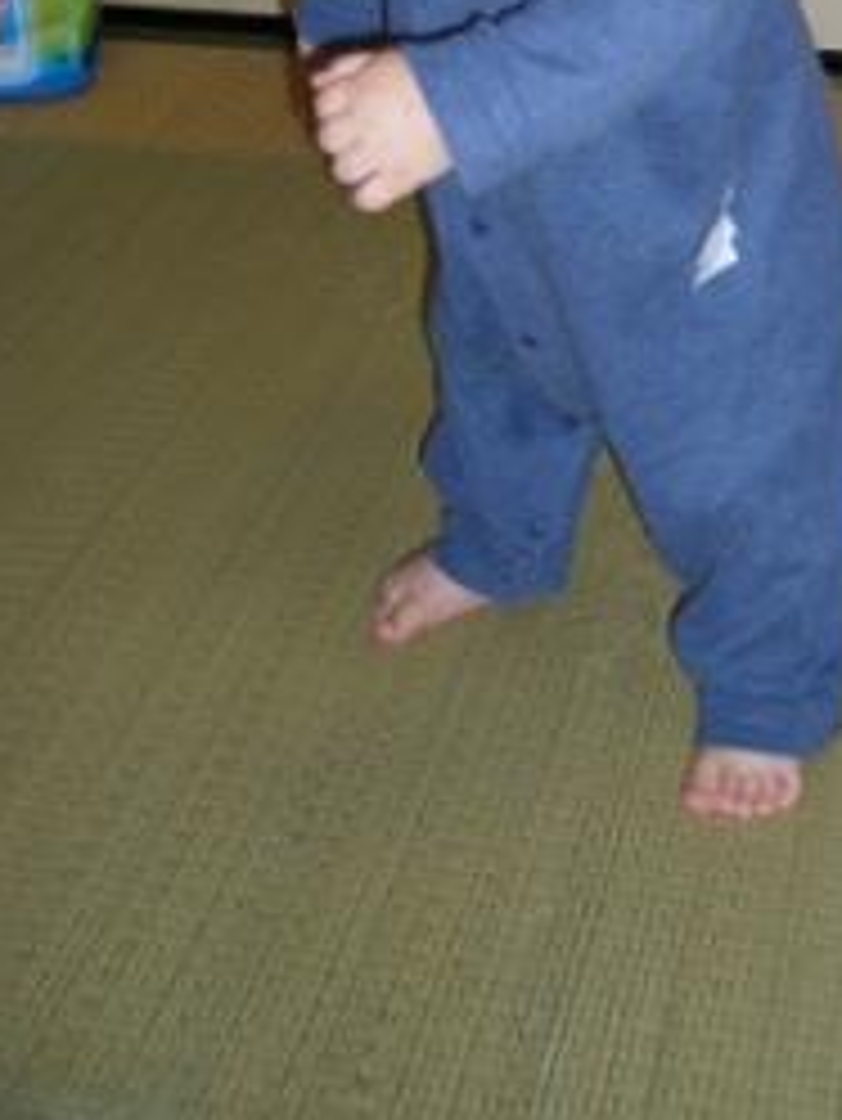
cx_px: 644
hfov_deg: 23.0
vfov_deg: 29.5
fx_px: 2041
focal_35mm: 63
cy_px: 117
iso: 100
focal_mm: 5.8
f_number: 2.8
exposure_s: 1/60
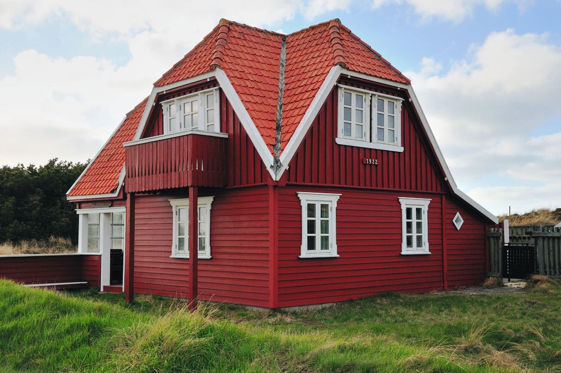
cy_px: 186
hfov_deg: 46.5
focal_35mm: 42
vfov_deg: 31.8
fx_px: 654
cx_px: 280
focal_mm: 28
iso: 200
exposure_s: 1/400
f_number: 8
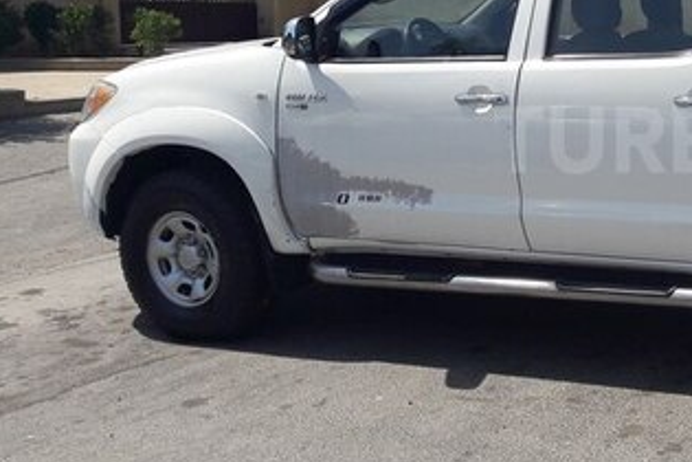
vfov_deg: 22.1
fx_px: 1172
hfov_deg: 30.2
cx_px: 718
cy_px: 140
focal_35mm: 61
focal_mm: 3.7
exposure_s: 1/1767
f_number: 1.9
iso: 40
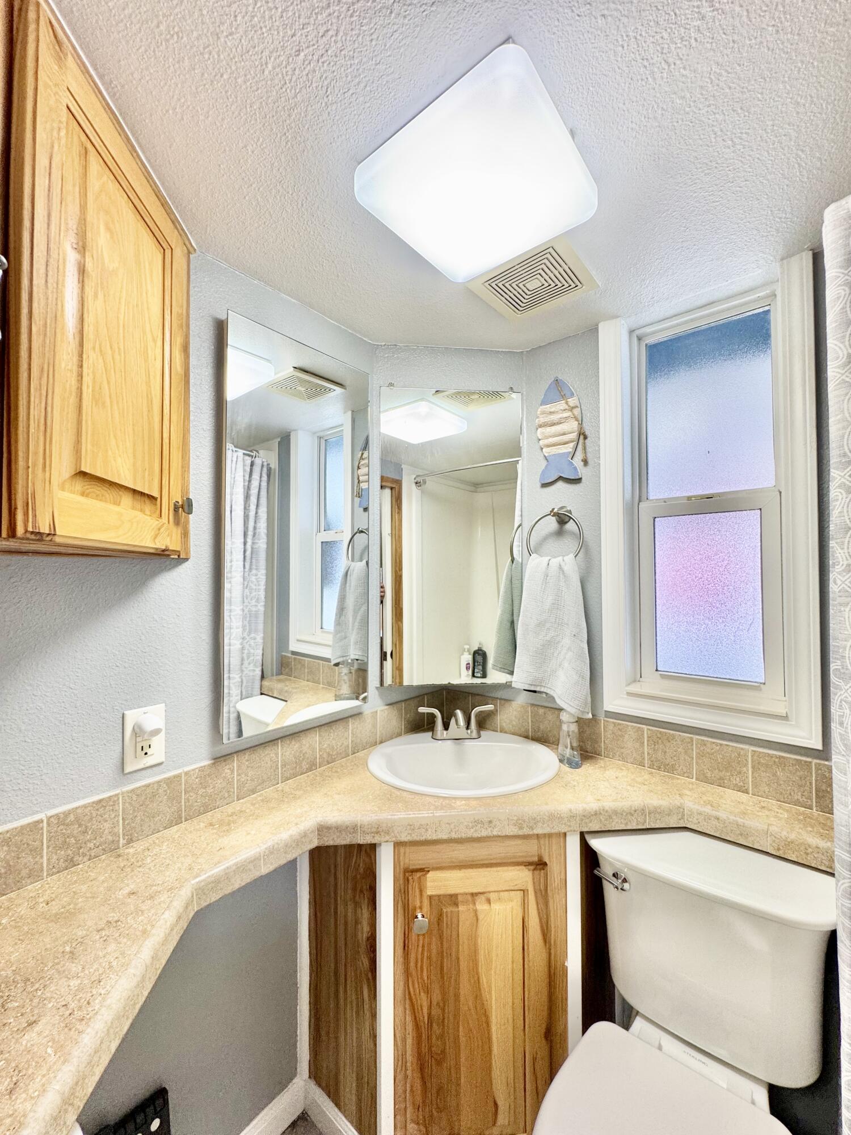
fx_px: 459
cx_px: 426
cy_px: 568
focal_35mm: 14
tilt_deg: +1.5
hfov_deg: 85.7
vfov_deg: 102.1
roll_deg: +0.3
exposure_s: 1/120
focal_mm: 2.22
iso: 125
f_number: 2.2
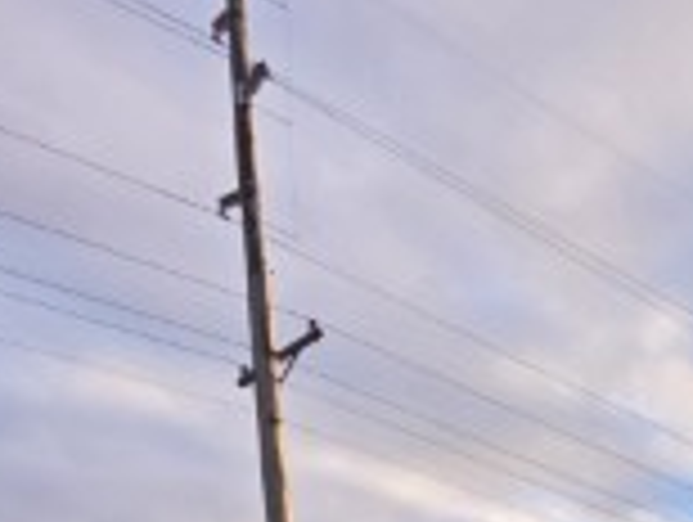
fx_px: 1083
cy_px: 1066
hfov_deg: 20.3
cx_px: 1336
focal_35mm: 54
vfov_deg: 17.9
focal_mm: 2.2
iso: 40
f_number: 1.9
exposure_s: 1/590
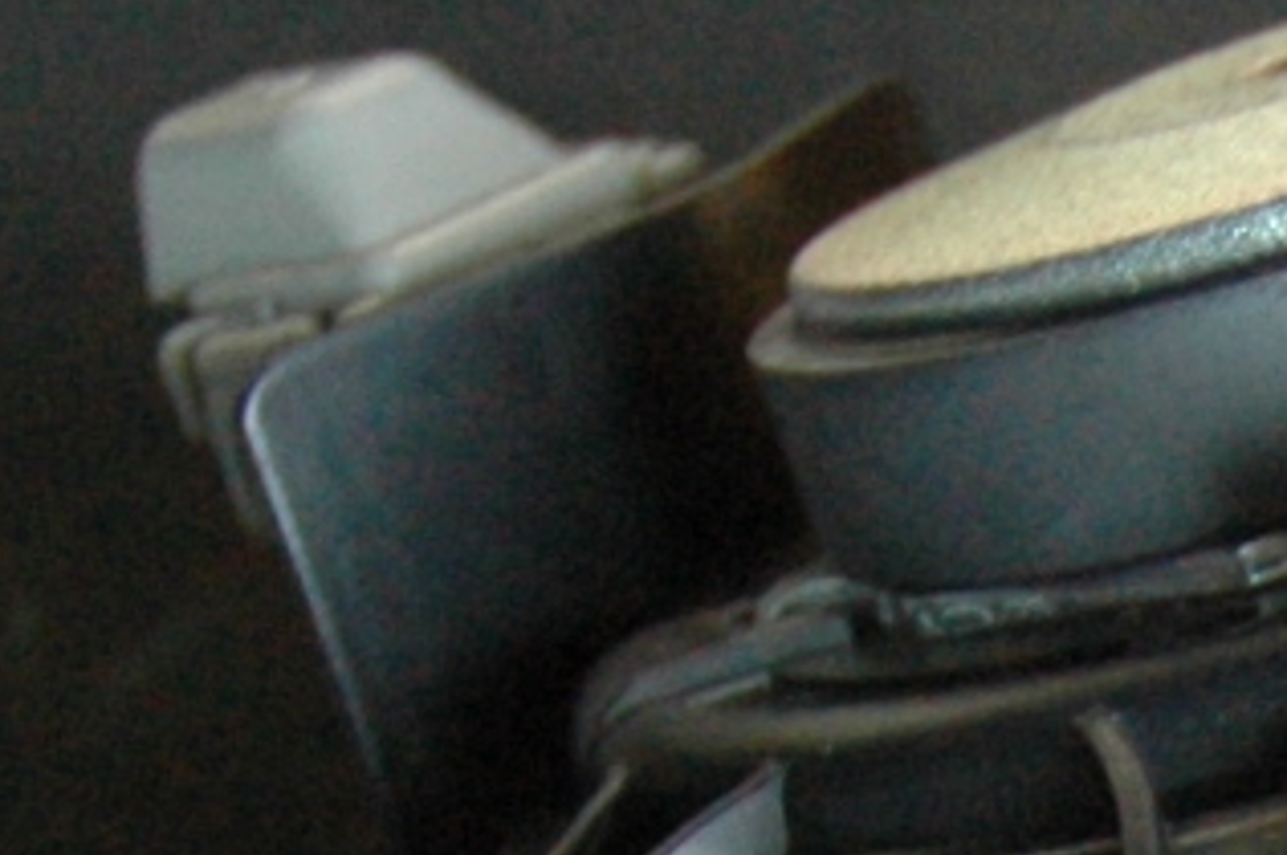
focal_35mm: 255
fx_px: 9107
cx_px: 2932
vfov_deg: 5.1
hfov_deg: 7.6
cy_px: 2467
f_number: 4.5
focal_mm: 24
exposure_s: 1/80
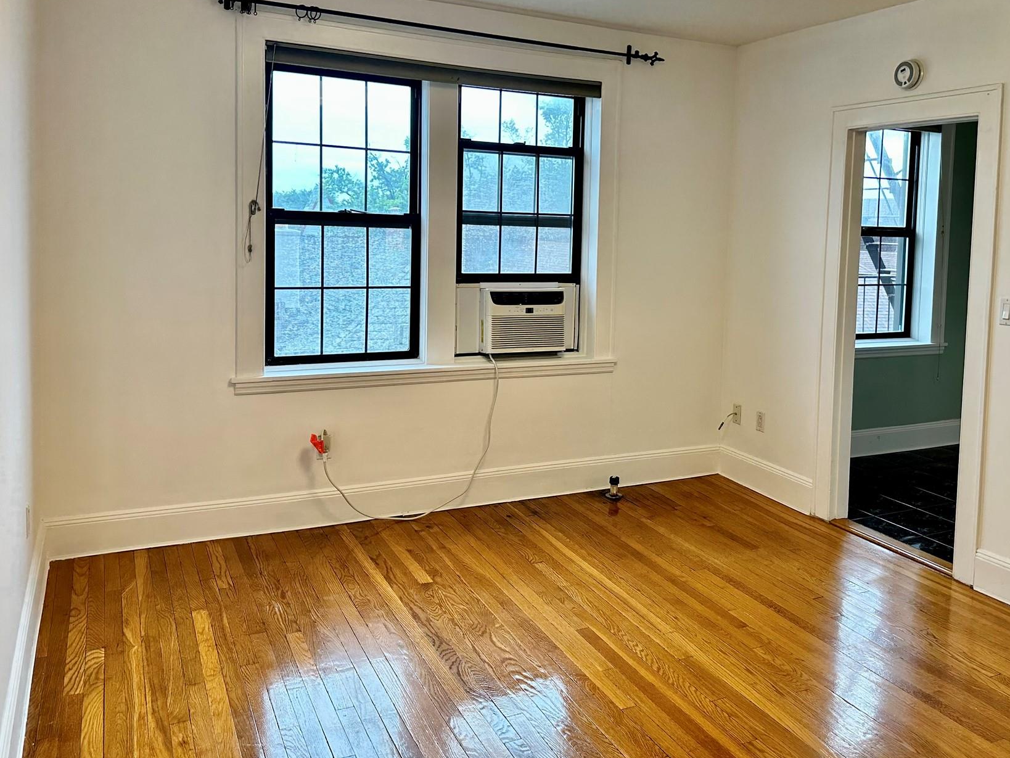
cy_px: 288
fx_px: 875
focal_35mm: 30
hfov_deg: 59.7
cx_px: 582
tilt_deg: -4.0
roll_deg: -1.5
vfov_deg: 46.4
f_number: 1.78
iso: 200
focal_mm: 6.86
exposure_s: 1/120
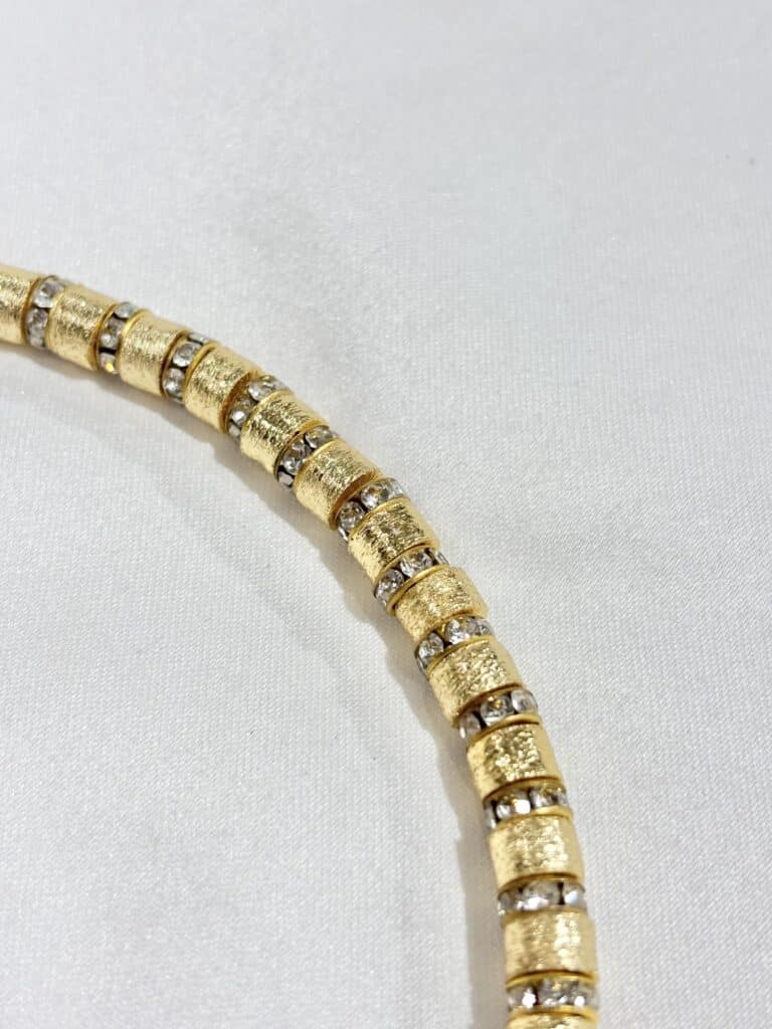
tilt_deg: -47.6
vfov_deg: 36.8
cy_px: 514
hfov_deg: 28.0
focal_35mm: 52
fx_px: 1546
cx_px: 386
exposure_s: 1/260
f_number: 1.6
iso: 32
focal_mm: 5.96
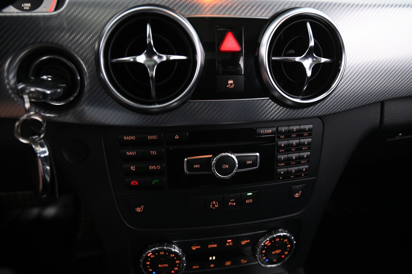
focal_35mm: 30
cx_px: 206
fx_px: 343
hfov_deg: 62.0
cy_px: 137
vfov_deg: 43.5
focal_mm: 30
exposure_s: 1/13
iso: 2000
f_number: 4
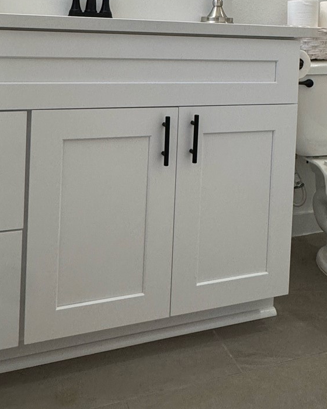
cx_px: 176
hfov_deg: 37.3
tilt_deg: -2.3
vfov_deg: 42.0
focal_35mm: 40
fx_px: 484
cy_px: 39
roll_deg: -2.3
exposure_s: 1/120
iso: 200
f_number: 2.2
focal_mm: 2.22
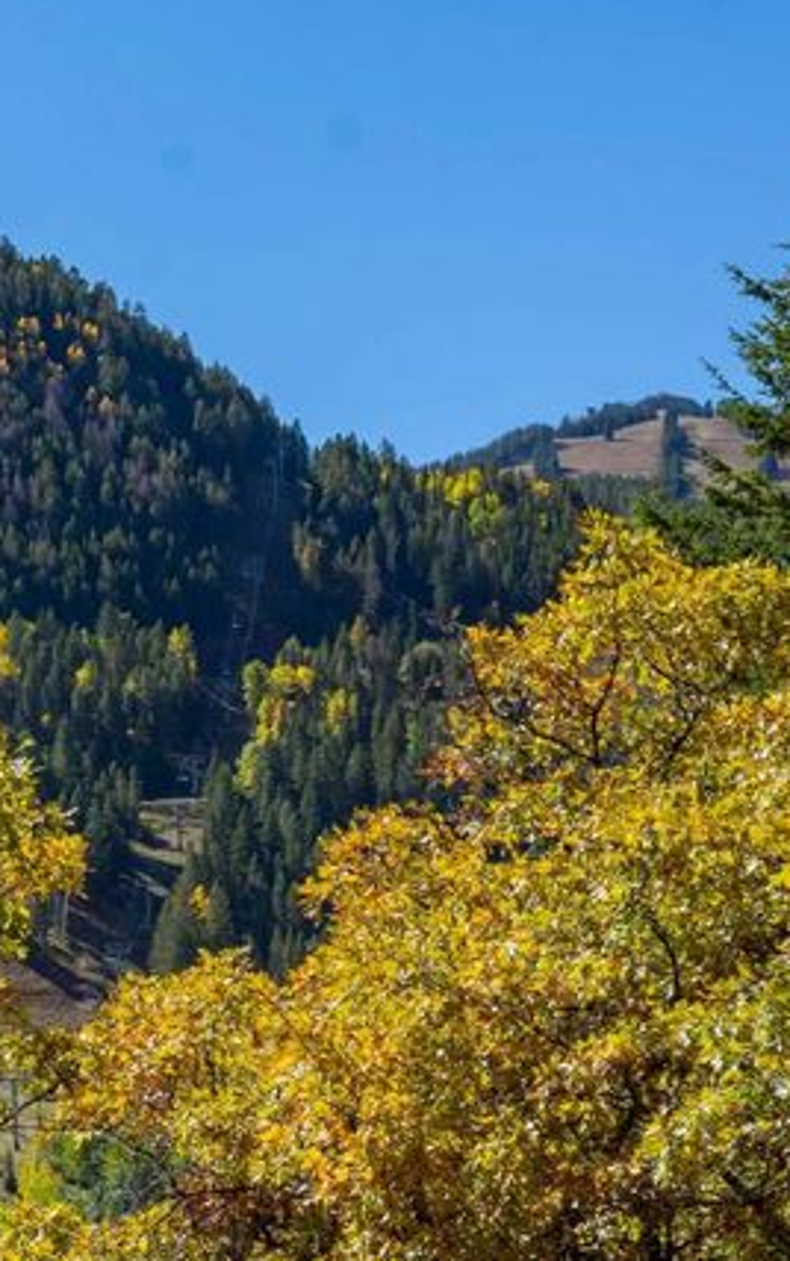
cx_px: -451
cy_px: 467
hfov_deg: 9.2
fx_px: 4782
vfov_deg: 15.0
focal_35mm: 139
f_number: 10
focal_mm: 38
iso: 200
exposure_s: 1/250
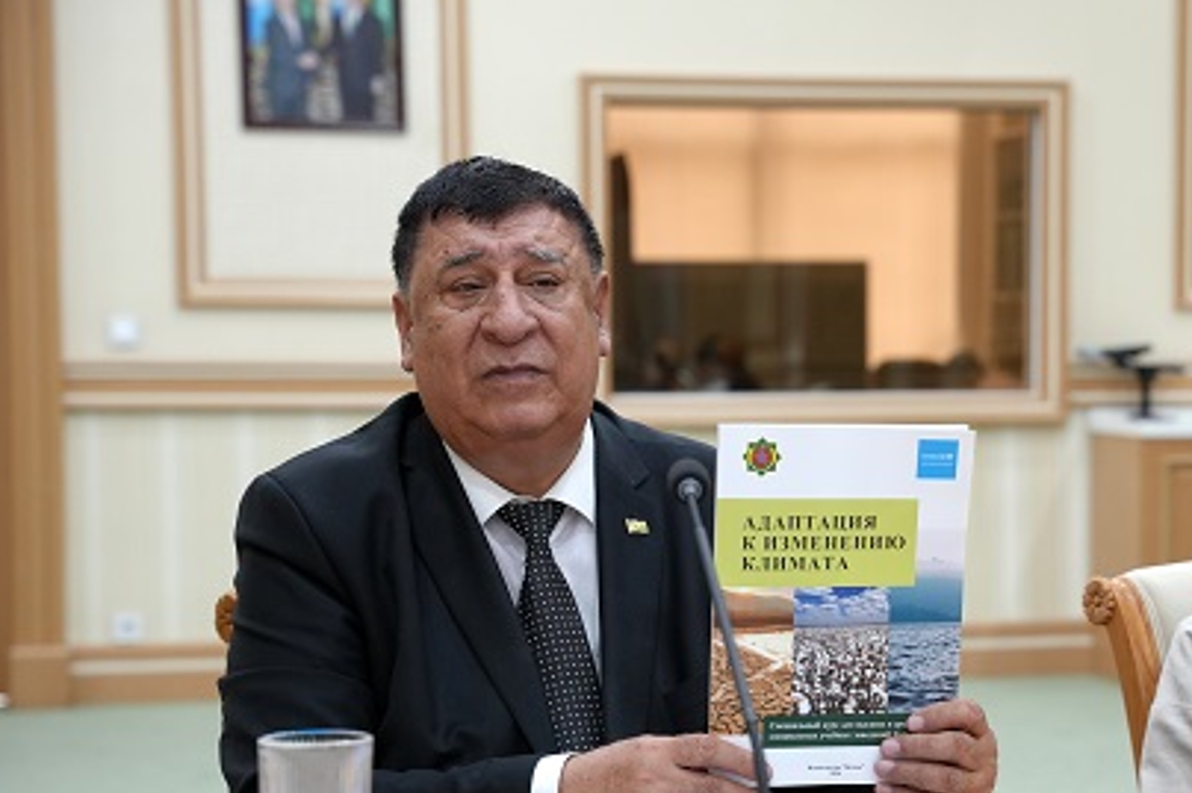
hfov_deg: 21.2
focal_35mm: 96
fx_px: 3169
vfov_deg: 14.3
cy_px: 486
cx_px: 847
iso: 1600
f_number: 4
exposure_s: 1/160
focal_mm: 64.5
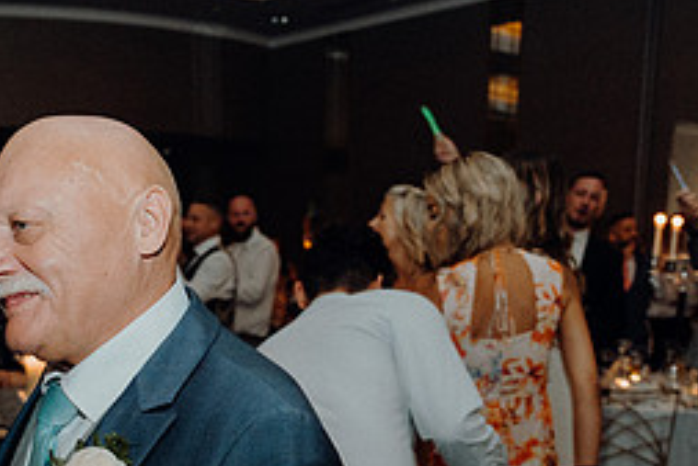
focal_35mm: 55
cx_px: 174
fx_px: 1067
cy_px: 523
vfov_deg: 23.1
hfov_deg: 35.4
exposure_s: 1/160
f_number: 3.5
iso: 2500
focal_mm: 24
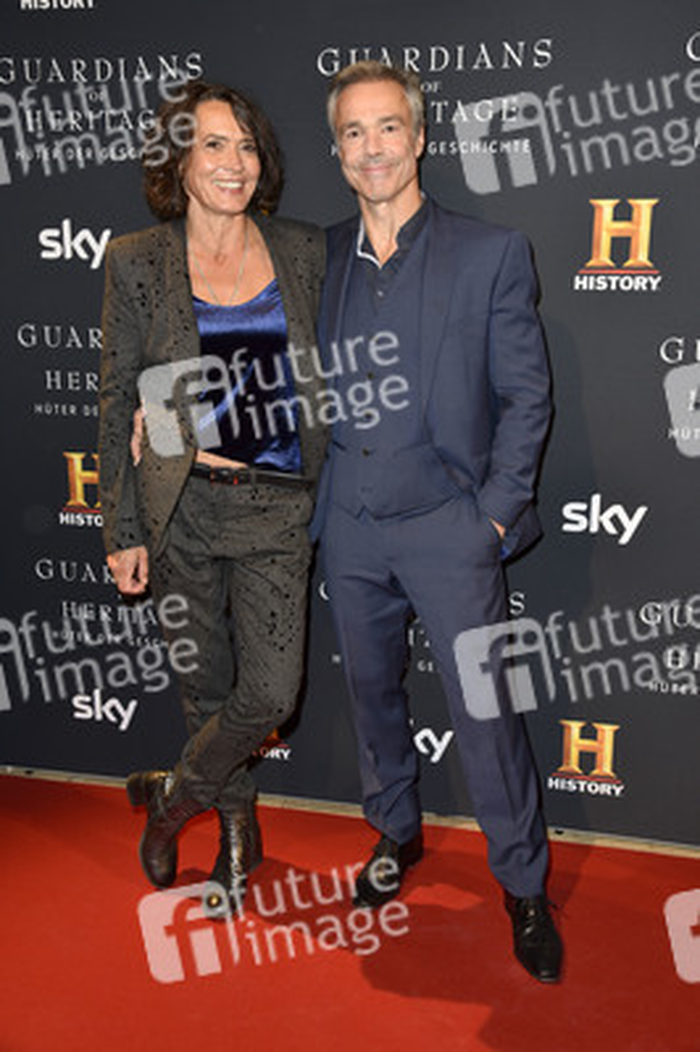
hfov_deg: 41.0
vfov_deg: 58.8
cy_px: 526
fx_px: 935
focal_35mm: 32
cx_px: 350
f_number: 5.6
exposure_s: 1/125
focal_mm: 32
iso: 640
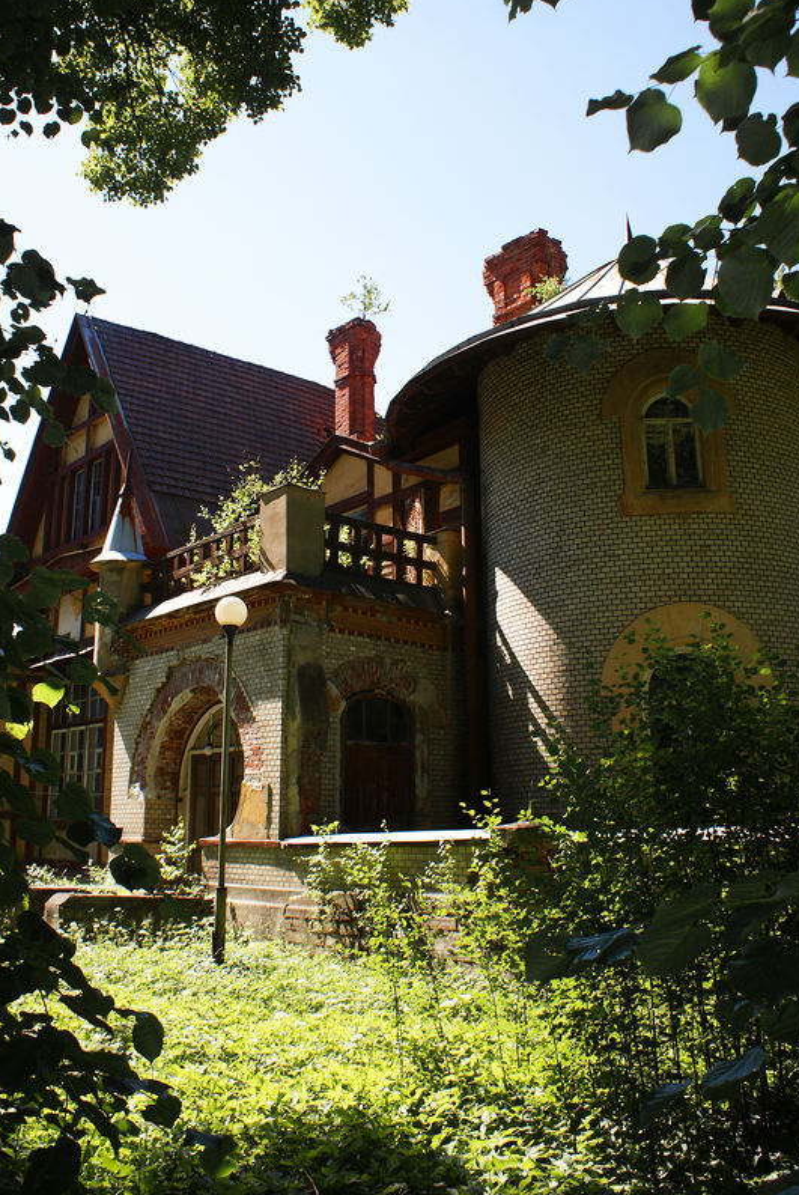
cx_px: 369
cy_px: 525
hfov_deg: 38.9
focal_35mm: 34
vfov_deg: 55.6
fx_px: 1129
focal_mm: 20
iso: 100
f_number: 6.3
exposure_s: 1/80
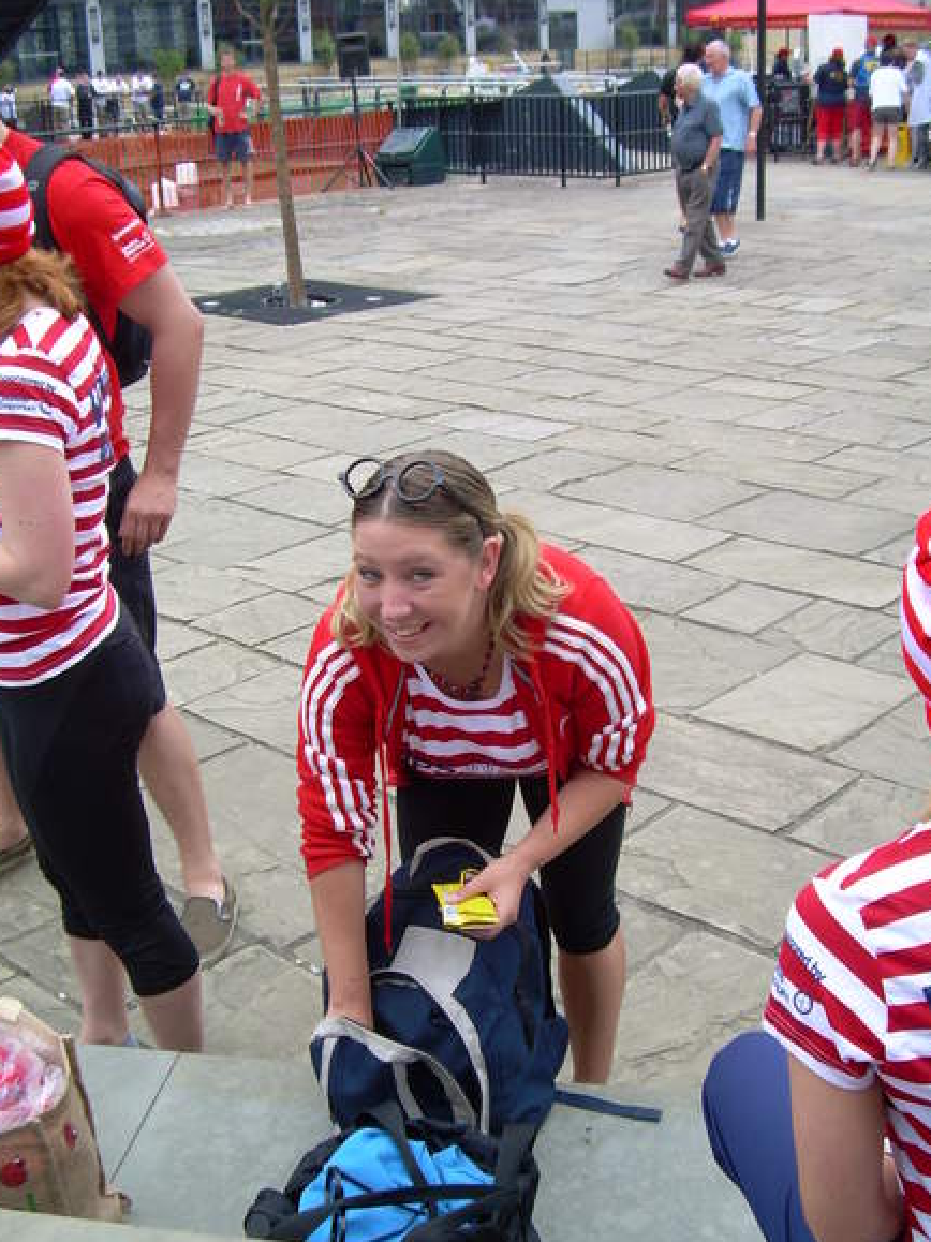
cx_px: 431
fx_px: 1507
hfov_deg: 34.3
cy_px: 633
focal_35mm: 42
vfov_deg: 44.8
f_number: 2.8
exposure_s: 1/162
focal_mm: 6.3
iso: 50
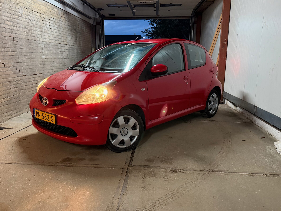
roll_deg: -0.7
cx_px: 134
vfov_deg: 48.2
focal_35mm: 29
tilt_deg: -11.2
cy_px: 101
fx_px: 235
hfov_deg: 61.6
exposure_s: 1/60
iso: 640
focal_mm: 6.76
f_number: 1.78
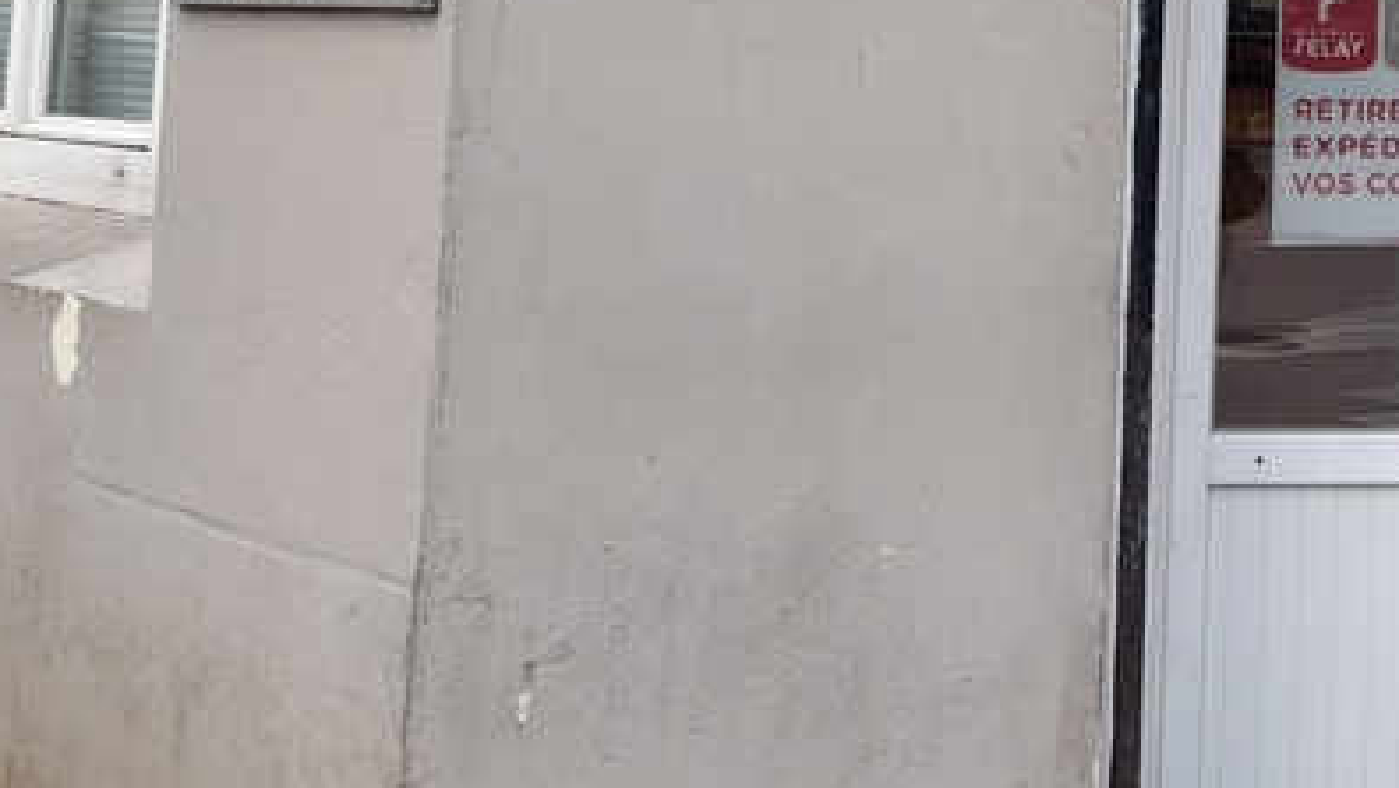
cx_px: 1509
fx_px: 2449
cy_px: -251
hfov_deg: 29.1
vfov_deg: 17.1
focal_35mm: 66
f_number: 2
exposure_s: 1/50
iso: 25
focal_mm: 4.6
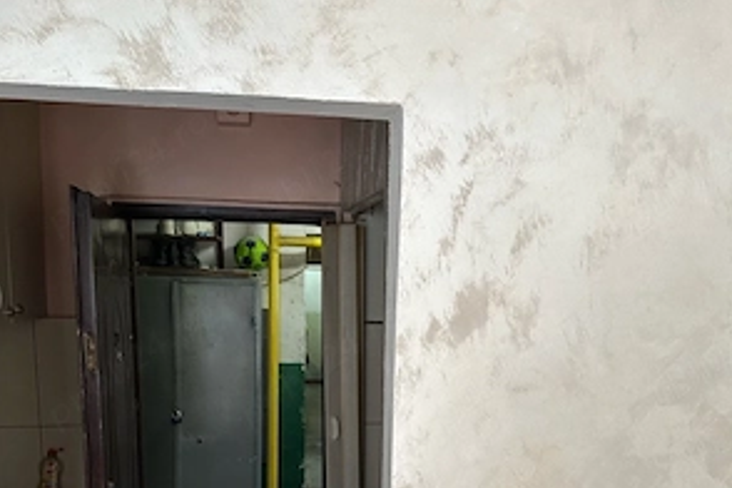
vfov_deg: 37.4
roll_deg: -1.2
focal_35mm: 34
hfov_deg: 55.8
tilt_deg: -7.0
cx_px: 371
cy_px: 396
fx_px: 691
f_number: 1.78
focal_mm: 6.86
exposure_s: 1/60
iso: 400
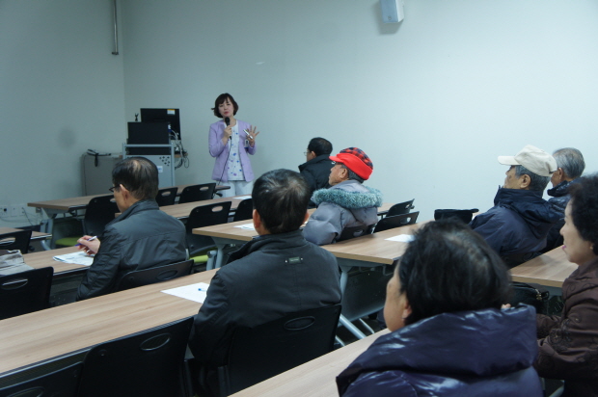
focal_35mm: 44
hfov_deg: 45.0
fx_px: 722
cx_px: 299
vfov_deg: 30.8
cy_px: 198
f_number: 4
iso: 400
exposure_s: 1/30
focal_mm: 29
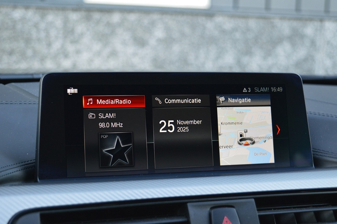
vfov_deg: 22.6
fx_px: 561
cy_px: 112
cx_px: 168
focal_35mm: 60
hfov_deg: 33.4
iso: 800
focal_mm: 40
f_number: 4.8
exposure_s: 1/40
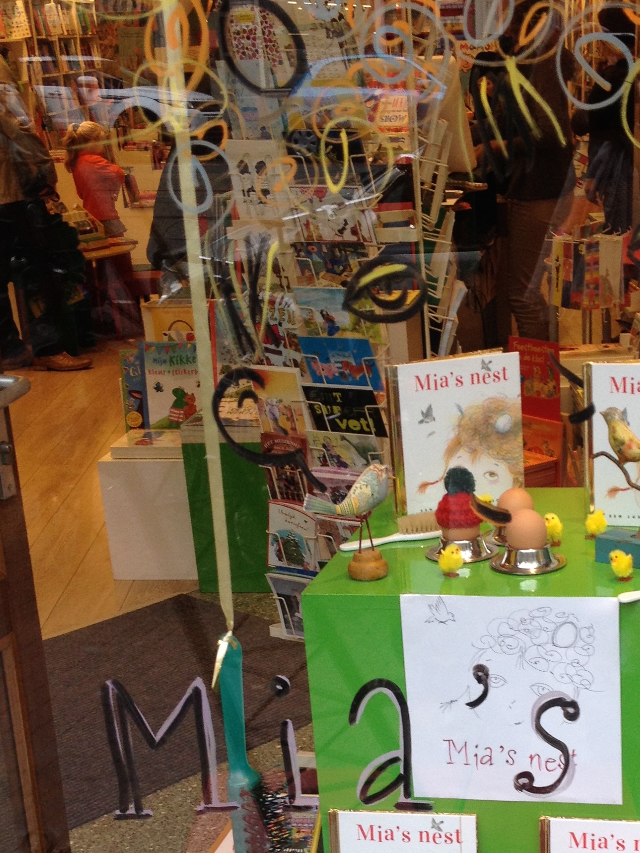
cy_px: 643
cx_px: 483
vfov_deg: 28.9
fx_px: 1627
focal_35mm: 66
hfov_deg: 22.0
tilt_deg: -22.8
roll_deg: +2.3
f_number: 2.4
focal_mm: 4.28
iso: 64
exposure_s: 1/60
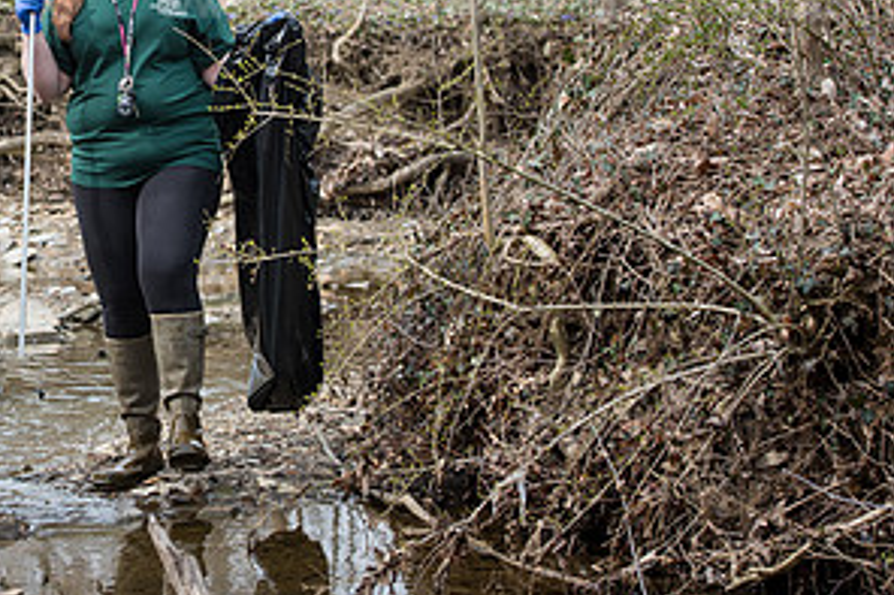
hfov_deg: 13.3
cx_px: 21
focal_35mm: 153
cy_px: 68
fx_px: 3797
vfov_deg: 8.9
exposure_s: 1/320
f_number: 6.3
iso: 250
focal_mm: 78
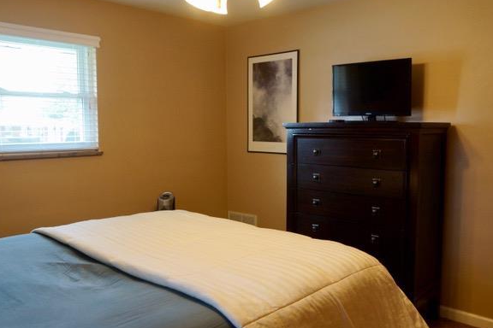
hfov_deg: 61.9
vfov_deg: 43.6
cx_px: 241
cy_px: 160
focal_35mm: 30
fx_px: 411
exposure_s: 1/60
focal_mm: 18
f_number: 4
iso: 400
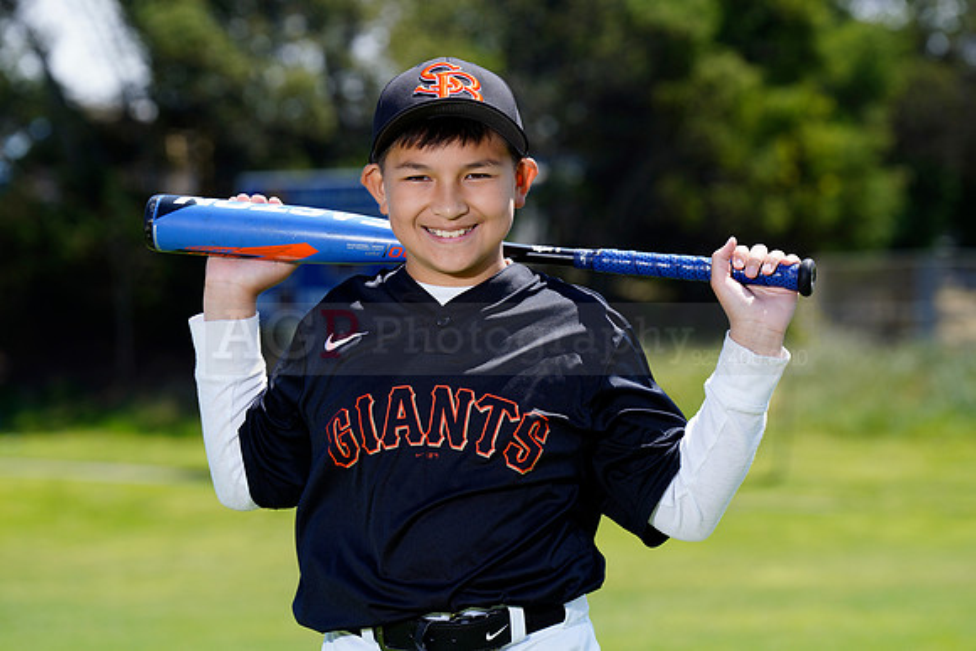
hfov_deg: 12.6
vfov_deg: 8.4
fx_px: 4420
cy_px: 326
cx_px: 488
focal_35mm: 163
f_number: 6.3
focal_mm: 163
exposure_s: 1/250
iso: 100
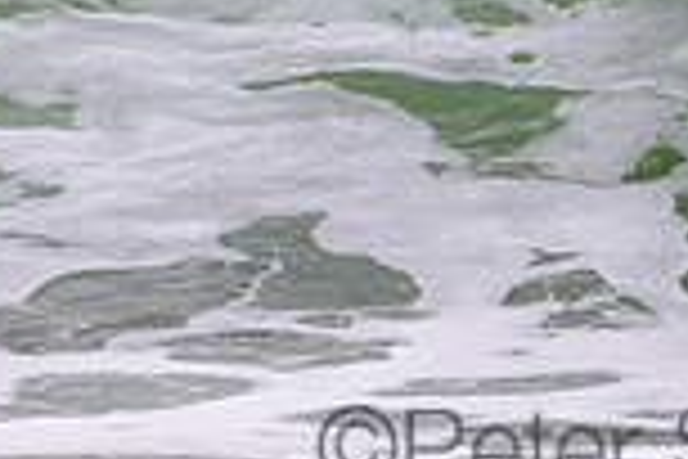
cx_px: 666
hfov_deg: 0.7
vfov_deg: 0.5
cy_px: -299
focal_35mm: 3028
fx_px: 57864
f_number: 11
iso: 1400
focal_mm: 800
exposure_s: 1/2000
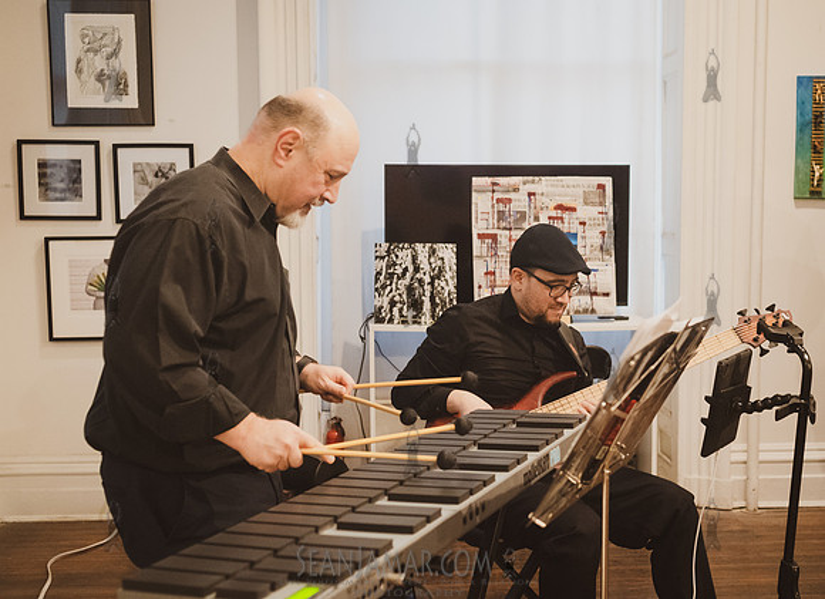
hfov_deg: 43.4
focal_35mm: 44
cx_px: 446
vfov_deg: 32.2
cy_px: 292
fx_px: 1037
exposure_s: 1/320
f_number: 3.5
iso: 4000
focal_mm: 35
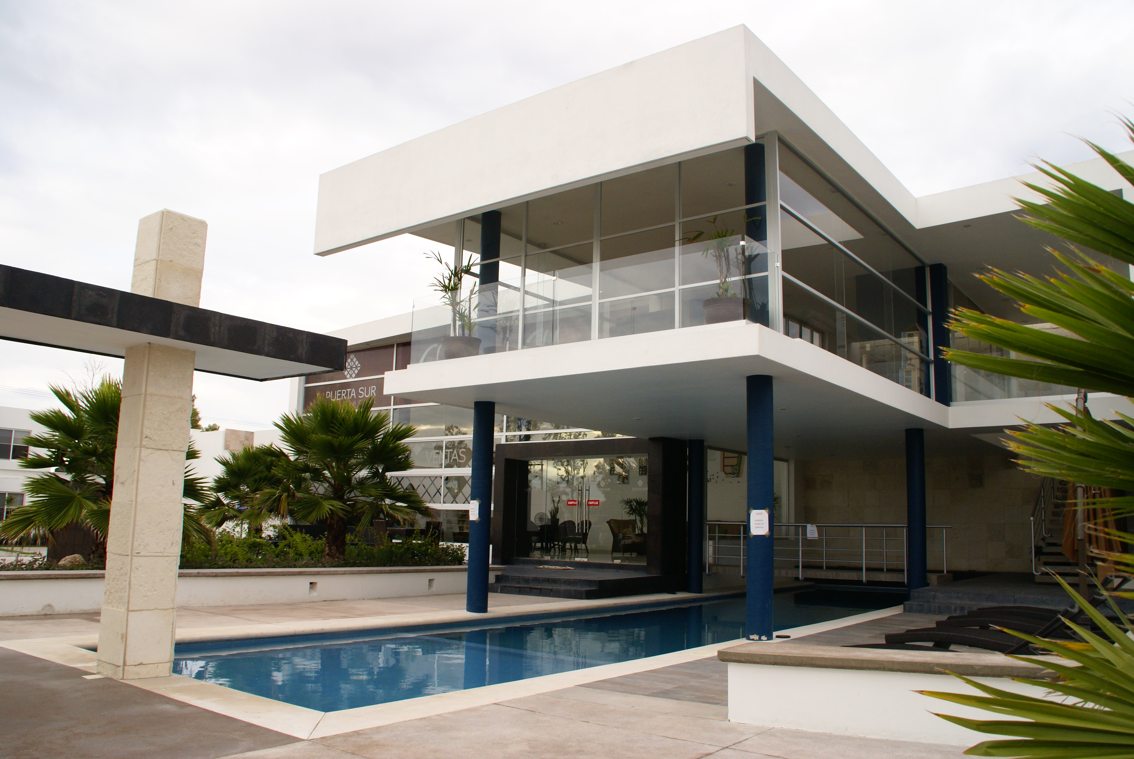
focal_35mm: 27
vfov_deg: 48.0
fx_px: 852
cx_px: 567
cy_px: 380
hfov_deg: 67.3
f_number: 8
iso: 200
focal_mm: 18
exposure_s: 1/80
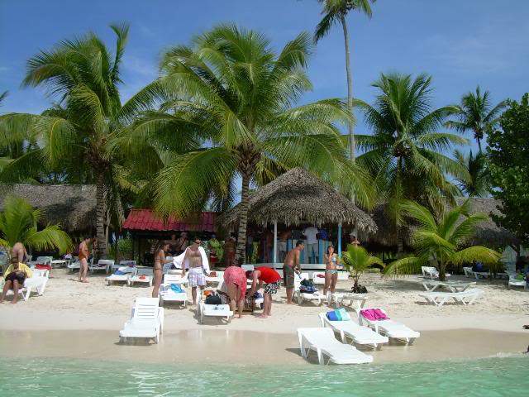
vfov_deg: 37.7
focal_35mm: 38
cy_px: 198
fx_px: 581
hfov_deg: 49.0
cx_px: 264
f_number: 4.6
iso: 50
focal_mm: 6.3
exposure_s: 1/707
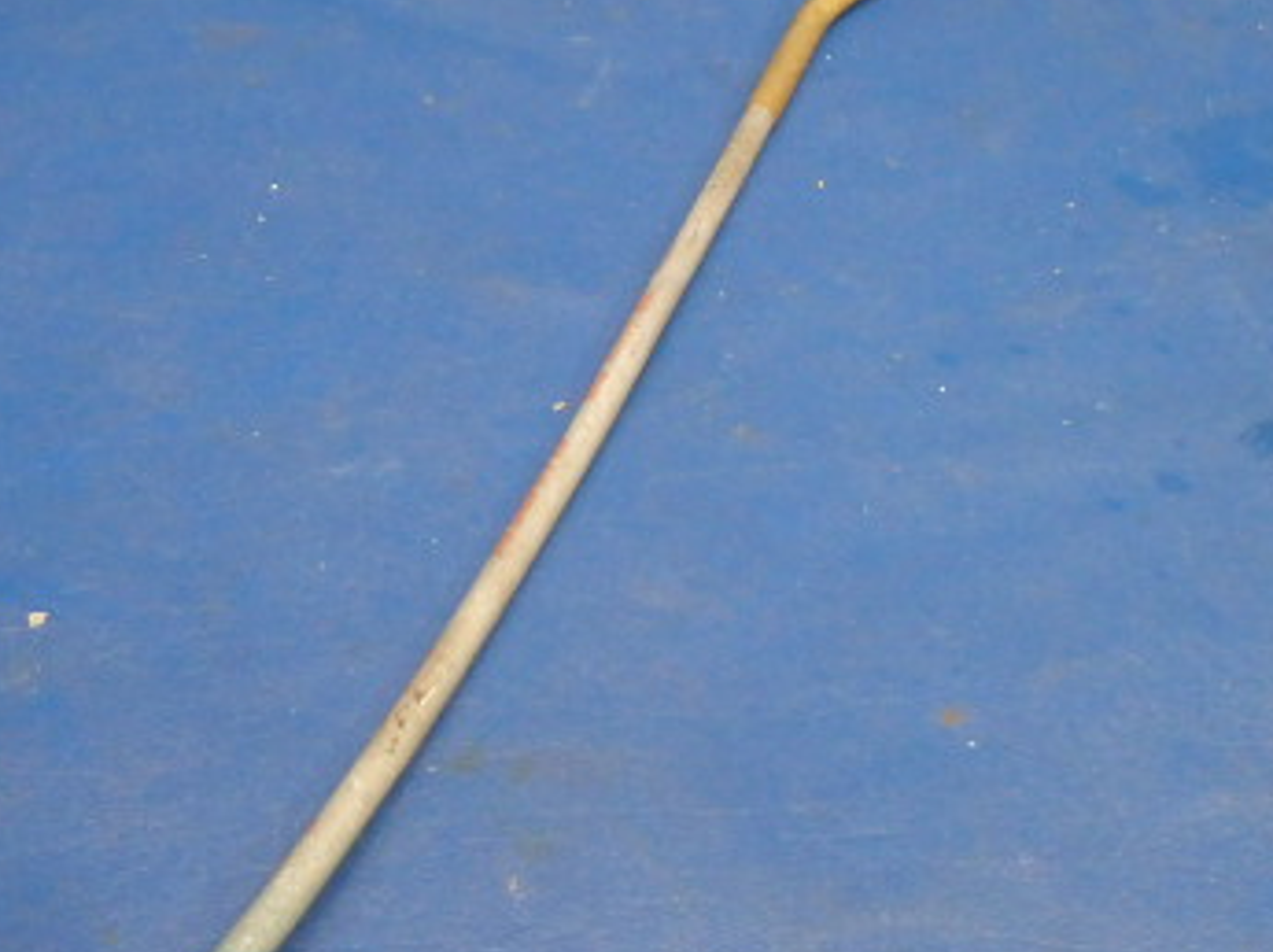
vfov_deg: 28.0
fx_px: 1910
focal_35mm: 52
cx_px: 767
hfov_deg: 36.7
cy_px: 472
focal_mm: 5
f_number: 3.9
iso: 1000
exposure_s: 1/30
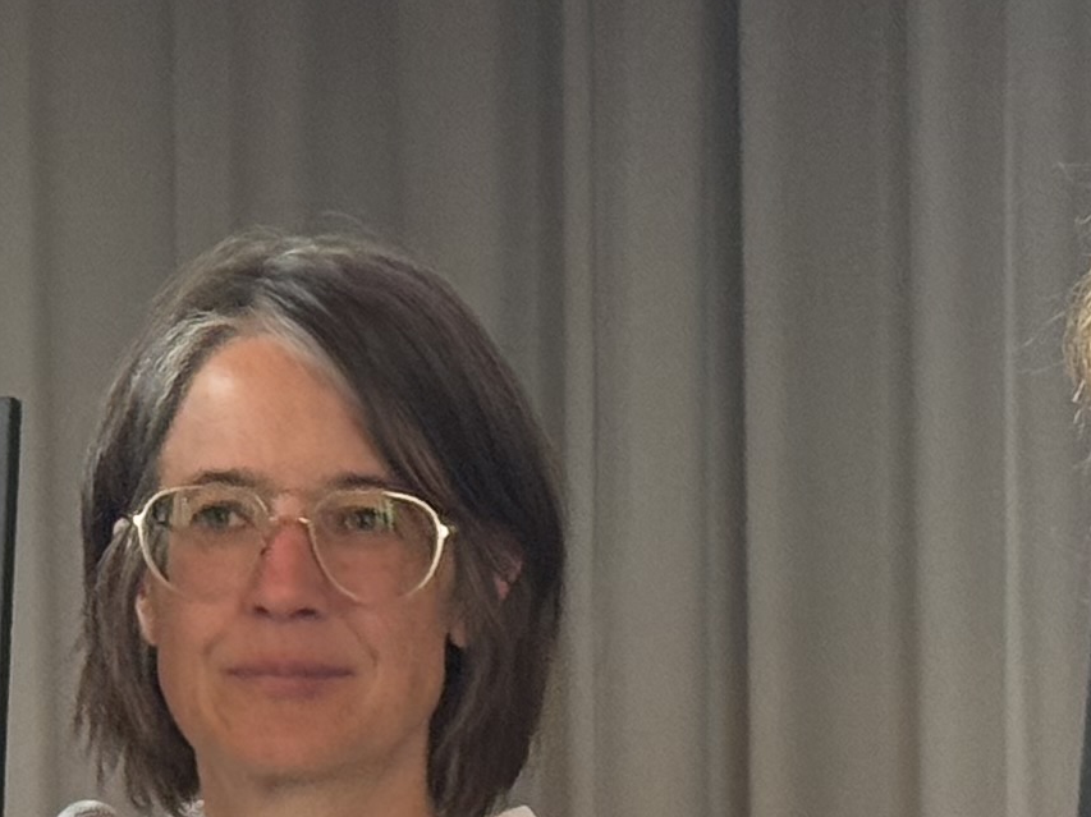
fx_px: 7151
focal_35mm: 227
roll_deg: +0.4
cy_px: 756
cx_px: -666
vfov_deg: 6.5
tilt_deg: +1.0
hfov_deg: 8.5
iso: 200
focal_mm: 6.76
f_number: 1.78
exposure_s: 1/40
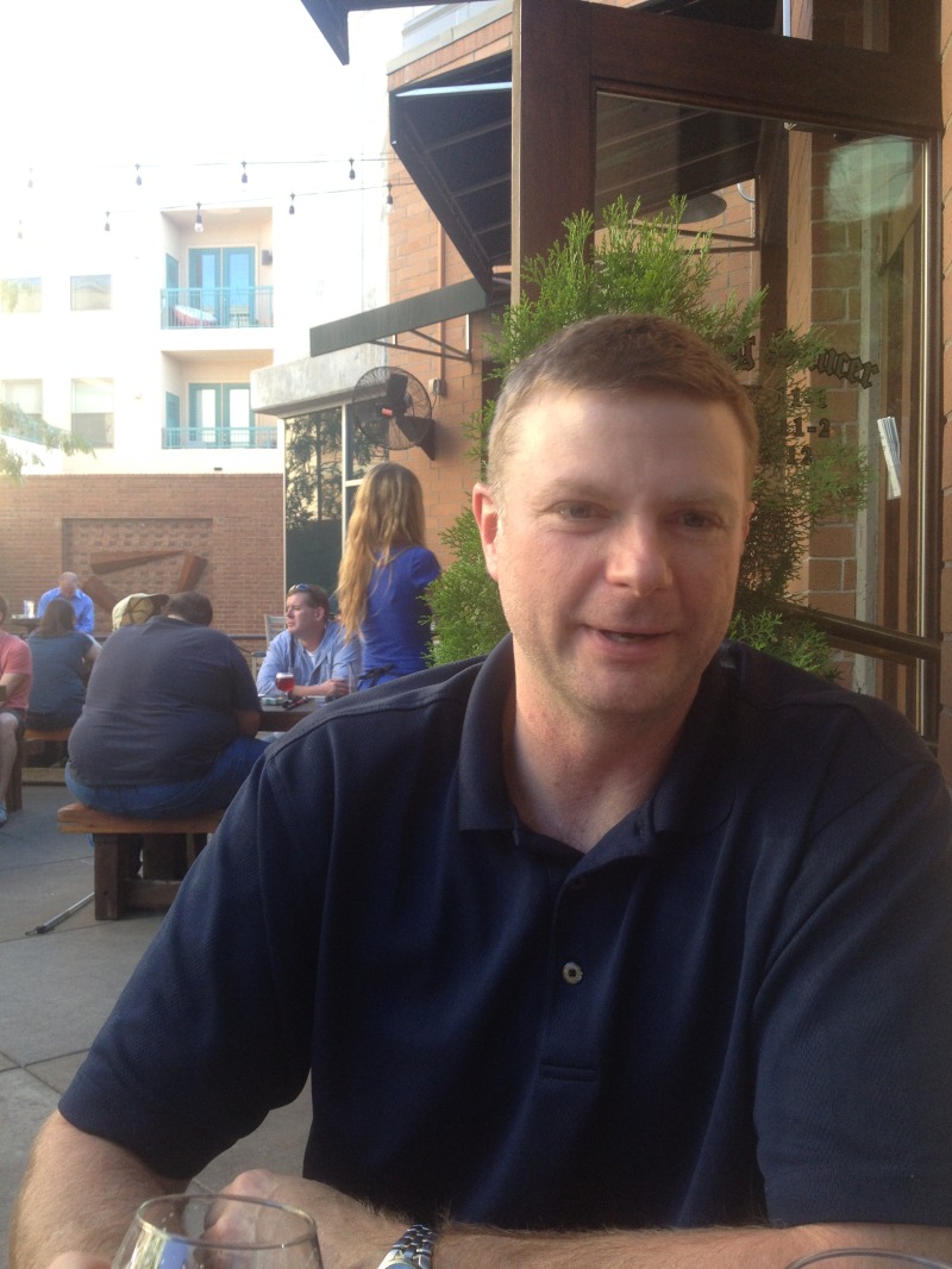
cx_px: 476
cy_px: 634
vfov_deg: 52.6
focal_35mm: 35
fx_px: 1283
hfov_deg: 40.7
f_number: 2.4
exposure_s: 1/120
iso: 80
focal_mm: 4.28
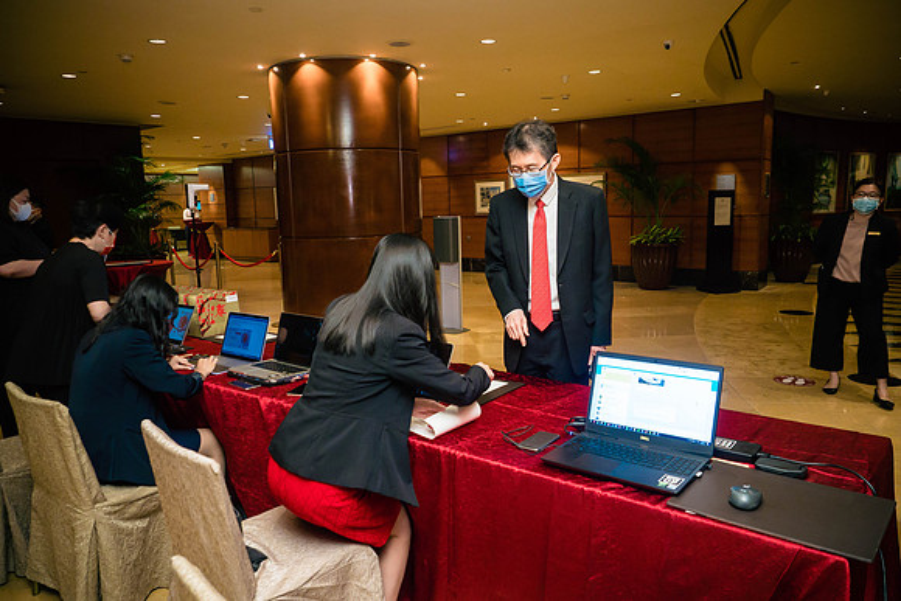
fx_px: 625
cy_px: 300
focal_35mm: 25
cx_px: 450
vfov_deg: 51.4
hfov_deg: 71.6
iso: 1600
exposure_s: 1/80
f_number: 2.8
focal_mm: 12
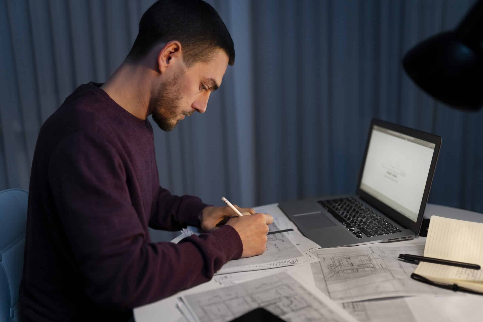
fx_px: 470
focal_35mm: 35
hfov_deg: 54.4
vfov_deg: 37.9
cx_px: 242
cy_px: 161
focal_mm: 35
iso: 800
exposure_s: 1/320
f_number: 1.8
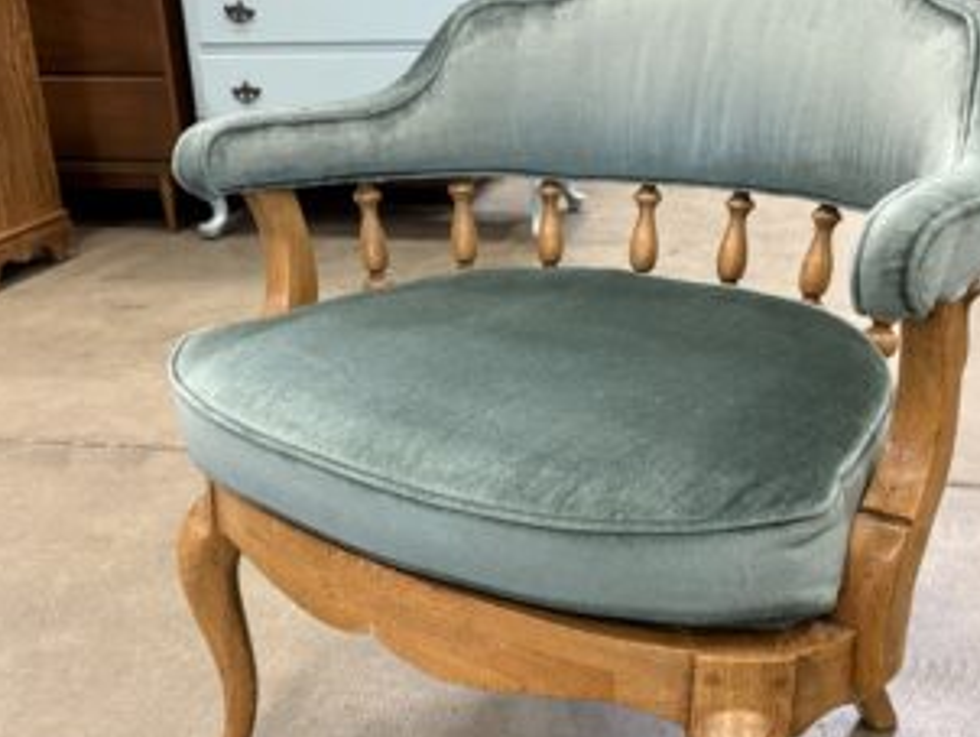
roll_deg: +1.0
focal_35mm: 43
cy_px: 446
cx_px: 532
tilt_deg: -22.7
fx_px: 1218
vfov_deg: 33.5
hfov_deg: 43.8
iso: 320
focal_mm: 5.96
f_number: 1.6
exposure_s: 1/60
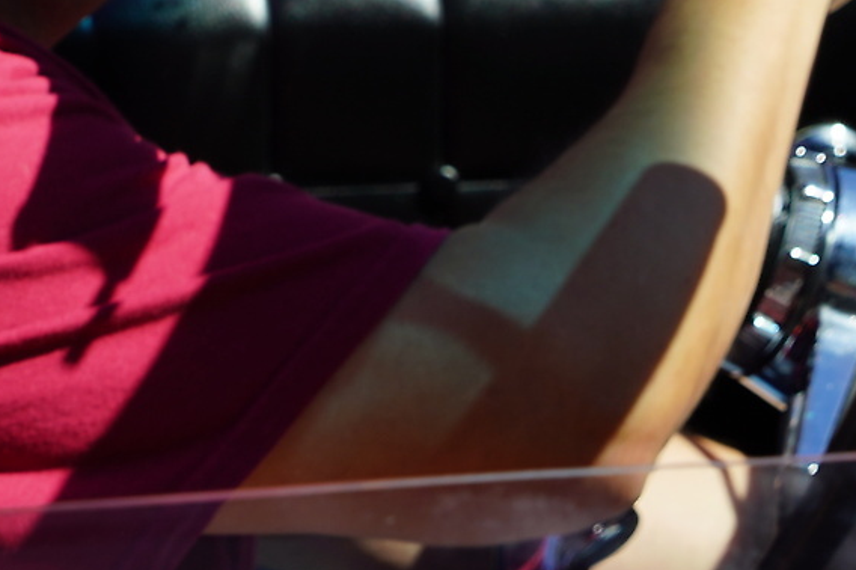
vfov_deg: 3.7
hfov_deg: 5.6
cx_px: 449
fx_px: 8792
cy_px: -10
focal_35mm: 370
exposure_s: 1/200
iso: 100
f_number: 7.1
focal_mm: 105
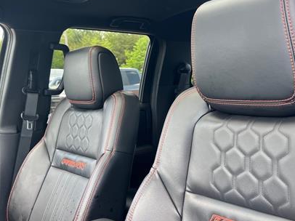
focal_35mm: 41
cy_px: 81
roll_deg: +1.7
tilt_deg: +0.2
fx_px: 349
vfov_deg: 34.9
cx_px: 139
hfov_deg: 45.8
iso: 100
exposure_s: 1/121
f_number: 1.6
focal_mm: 5.1
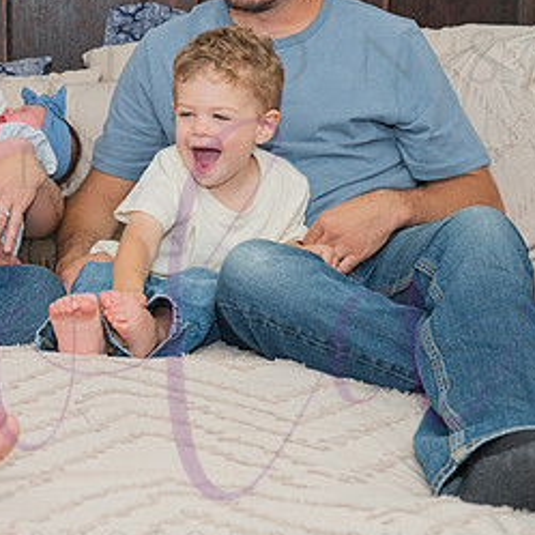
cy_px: 162
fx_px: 1451
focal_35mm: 83
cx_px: 105
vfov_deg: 20.8
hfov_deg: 20.6
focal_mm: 42
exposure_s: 1/320
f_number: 4
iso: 800
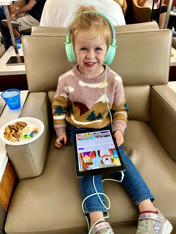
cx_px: 88
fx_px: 176
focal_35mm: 26
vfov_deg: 67.3
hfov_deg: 53.1
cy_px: 117
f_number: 1.6
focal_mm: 5.1
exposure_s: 1/60
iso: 80
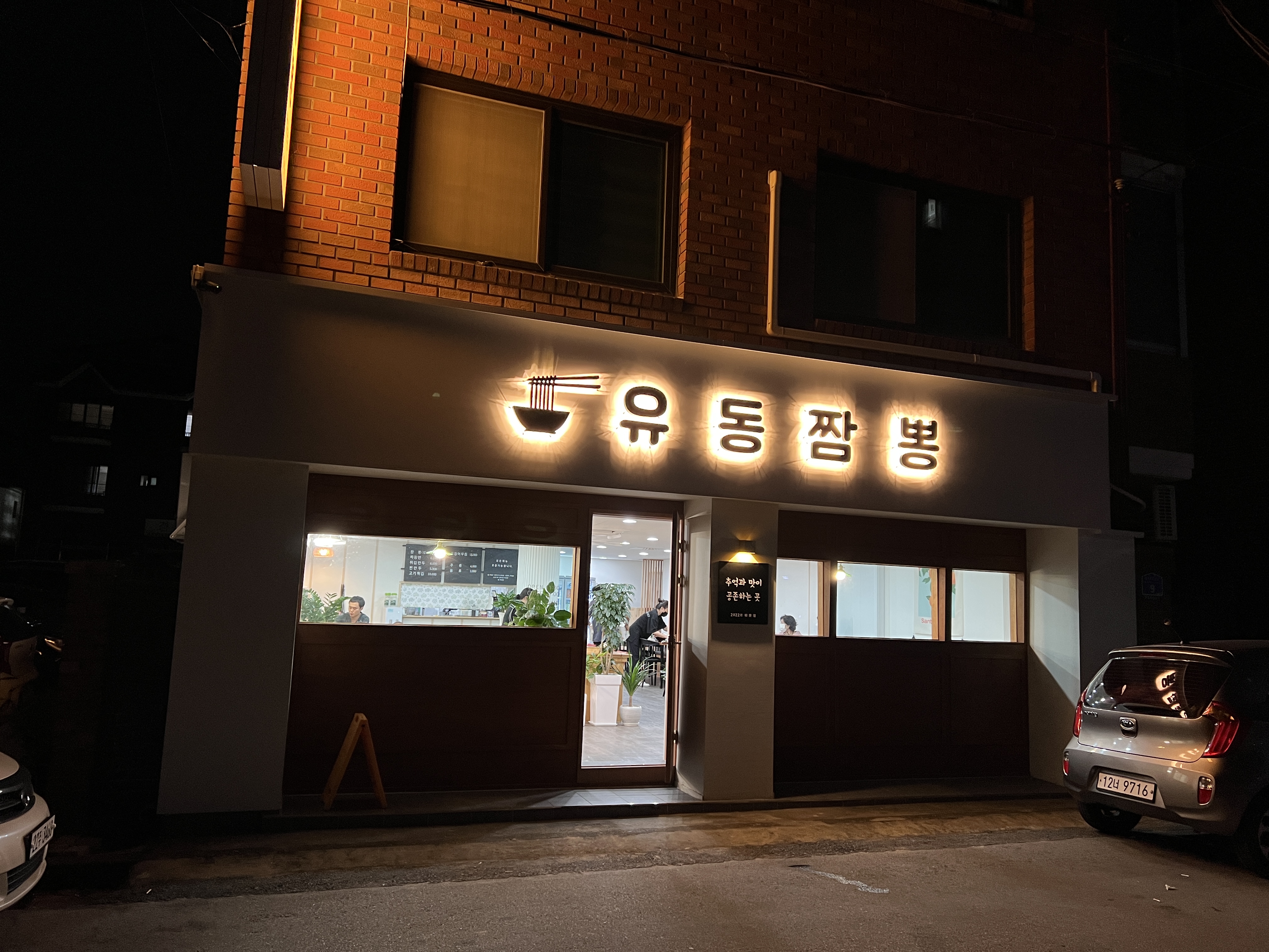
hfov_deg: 67.3
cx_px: 634
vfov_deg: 53.1
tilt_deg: +7.2
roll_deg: -1.9
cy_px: 476
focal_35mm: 26
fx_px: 953
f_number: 1.5
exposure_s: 1/60
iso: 125
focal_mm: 5.7
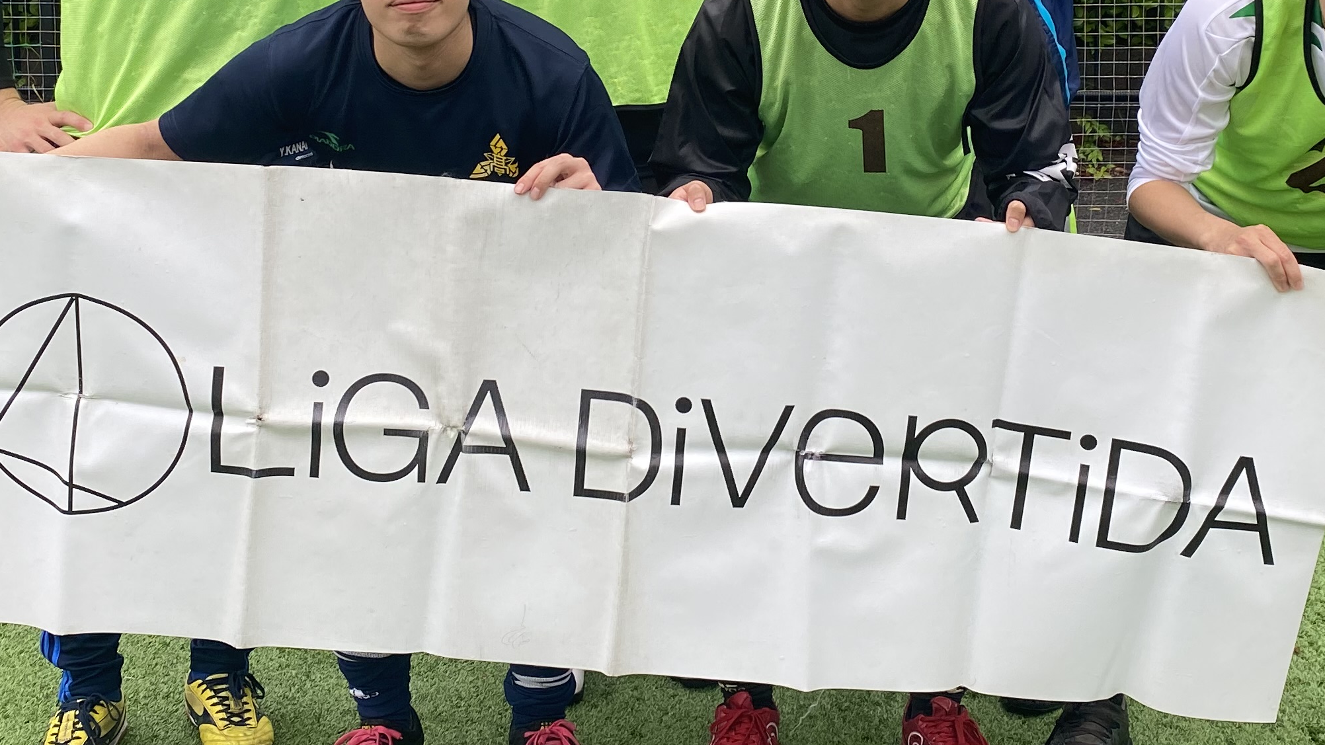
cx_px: 705
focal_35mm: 57
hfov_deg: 36.6
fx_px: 2003
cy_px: 50
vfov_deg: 20.6
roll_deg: +0.1
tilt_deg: -5.9
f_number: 1.8
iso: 32
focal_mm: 4.25
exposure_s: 1/263
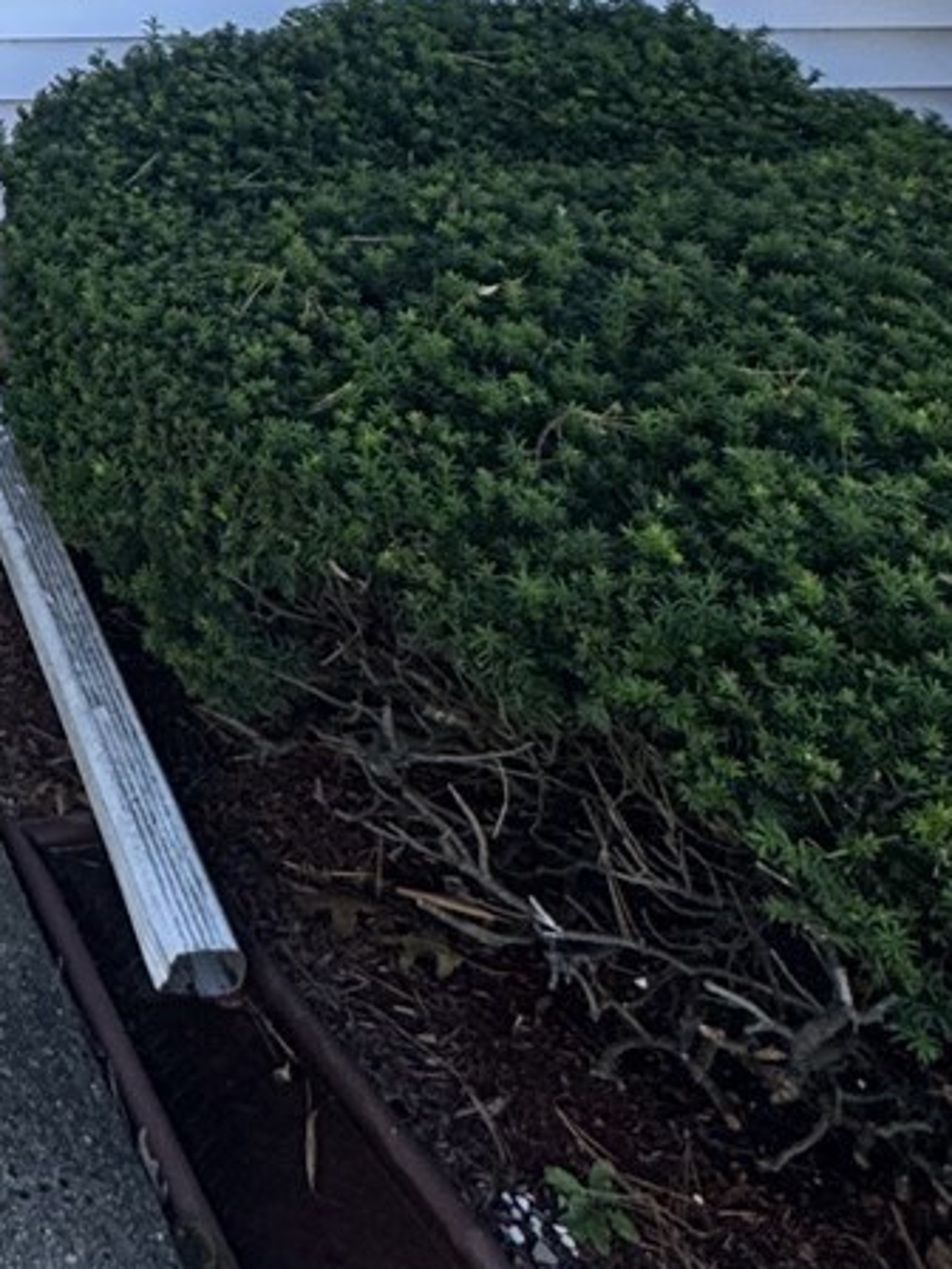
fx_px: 1760
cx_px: -612
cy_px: -603
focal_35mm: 48
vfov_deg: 27.9
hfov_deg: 22.5
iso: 40
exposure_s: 1/227
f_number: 2.2
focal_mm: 2.22
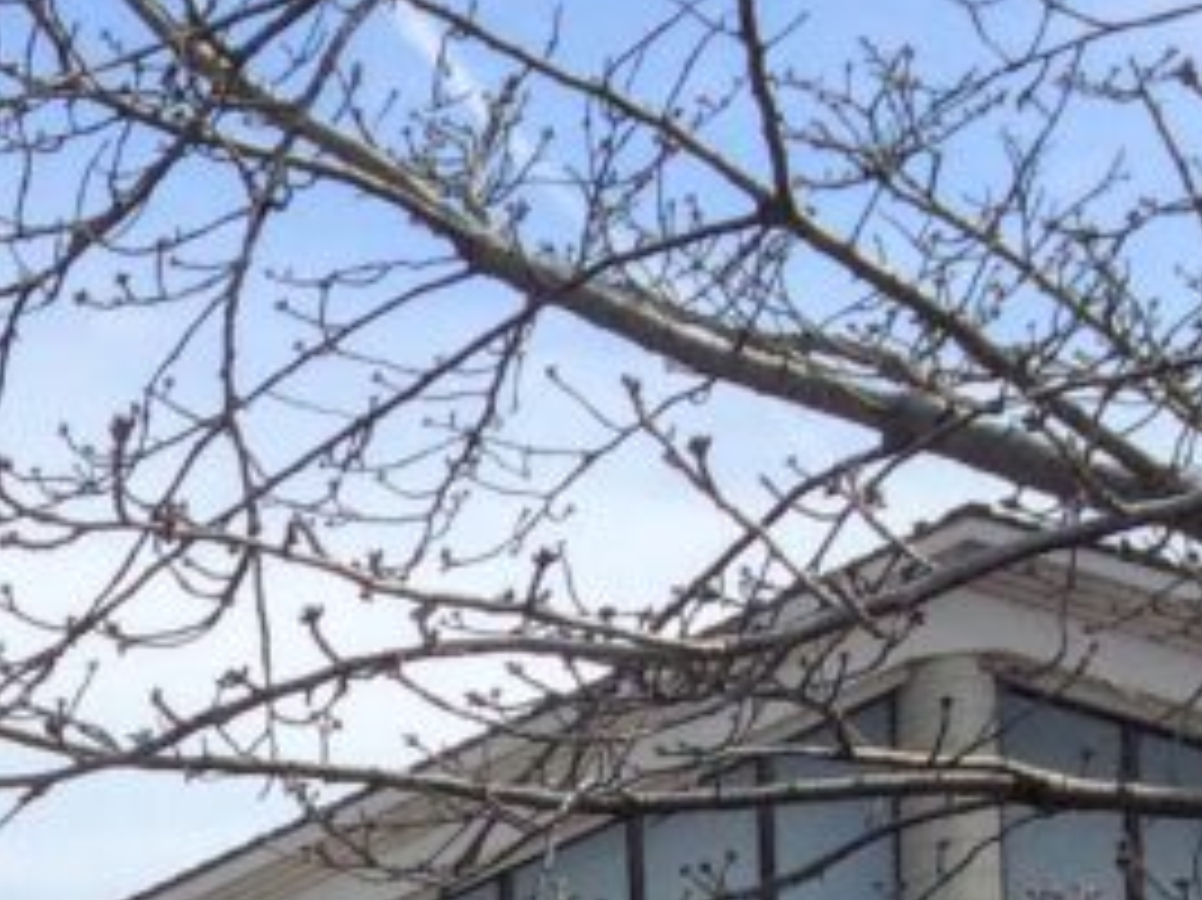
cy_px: 2016
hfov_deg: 12.2
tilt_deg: -0.9
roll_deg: +2.5
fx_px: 4824
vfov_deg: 9.7
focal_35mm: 139
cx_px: -1373
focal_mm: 4.15
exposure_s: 1/2564
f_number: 2.2
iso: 32
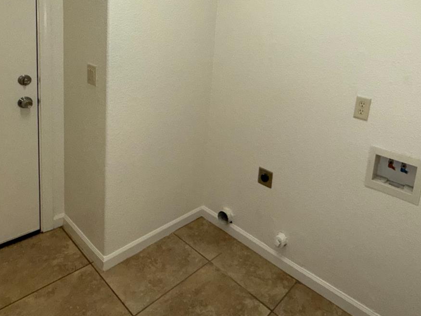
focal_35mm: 24
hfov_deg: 70.0
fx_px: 292
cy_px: 83
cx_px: 272
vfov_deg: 54.4
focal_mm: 2.22
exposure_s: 1/120
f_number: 2.2
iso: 100
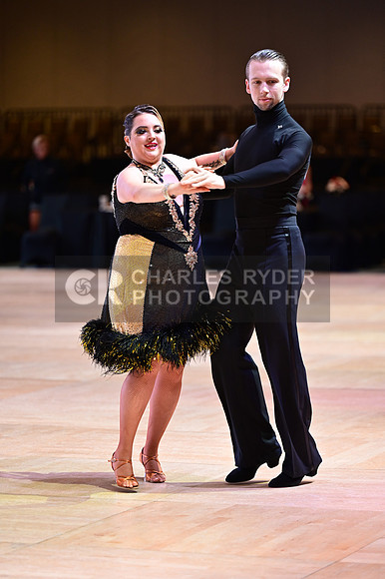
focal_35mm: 150
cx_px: 192
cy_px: 290
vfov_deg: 13.7
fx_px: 2409
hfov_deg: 9.1
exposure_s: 1/250
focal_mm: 150
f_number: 2.8
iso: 1250
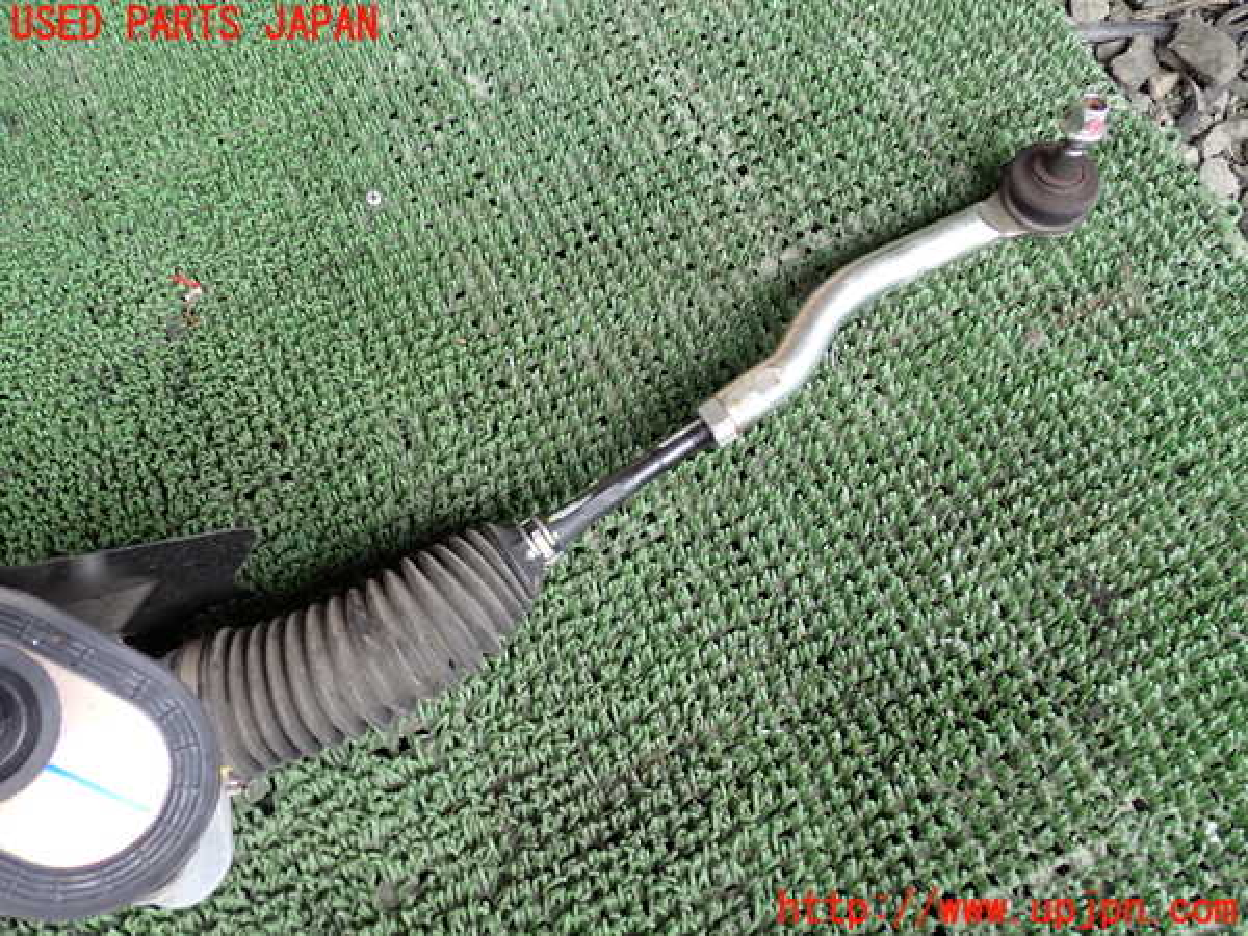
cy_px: 468
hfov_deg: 60.0
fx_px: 1082
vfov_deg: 46.8
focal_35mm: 30
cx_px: 624
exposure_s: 1/60
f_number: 2.3
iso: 200
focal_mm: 5.4
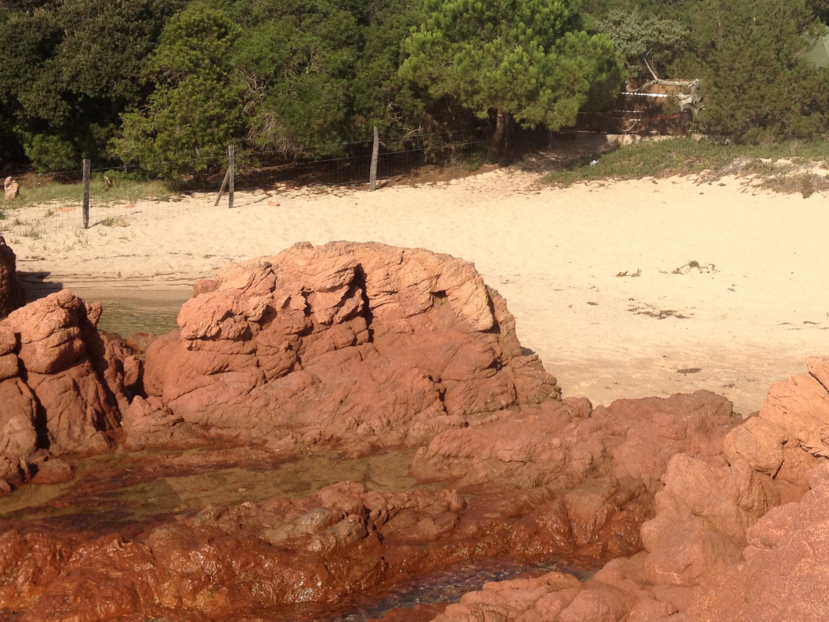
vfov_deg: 23.7
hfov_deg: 30.9
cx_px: 667
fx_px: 1461
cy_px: 134
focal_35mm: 61
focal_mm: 4.28
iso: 64
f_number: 2.4
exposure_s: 1/1905
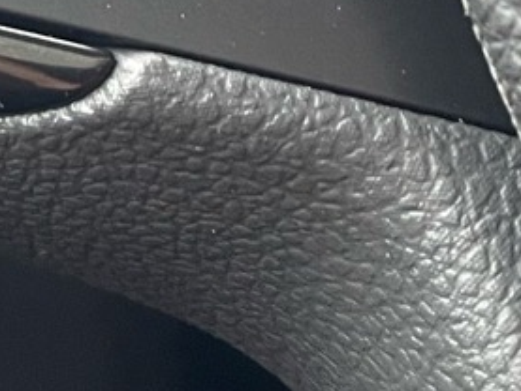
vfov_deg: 9.1
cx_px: -201
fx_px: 2259
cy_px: -493
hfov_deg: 12.6
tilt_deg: -7.4
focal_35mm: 150
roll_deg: +1.3
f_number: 1.6
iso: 125
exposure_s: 1/97
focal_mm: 4.2
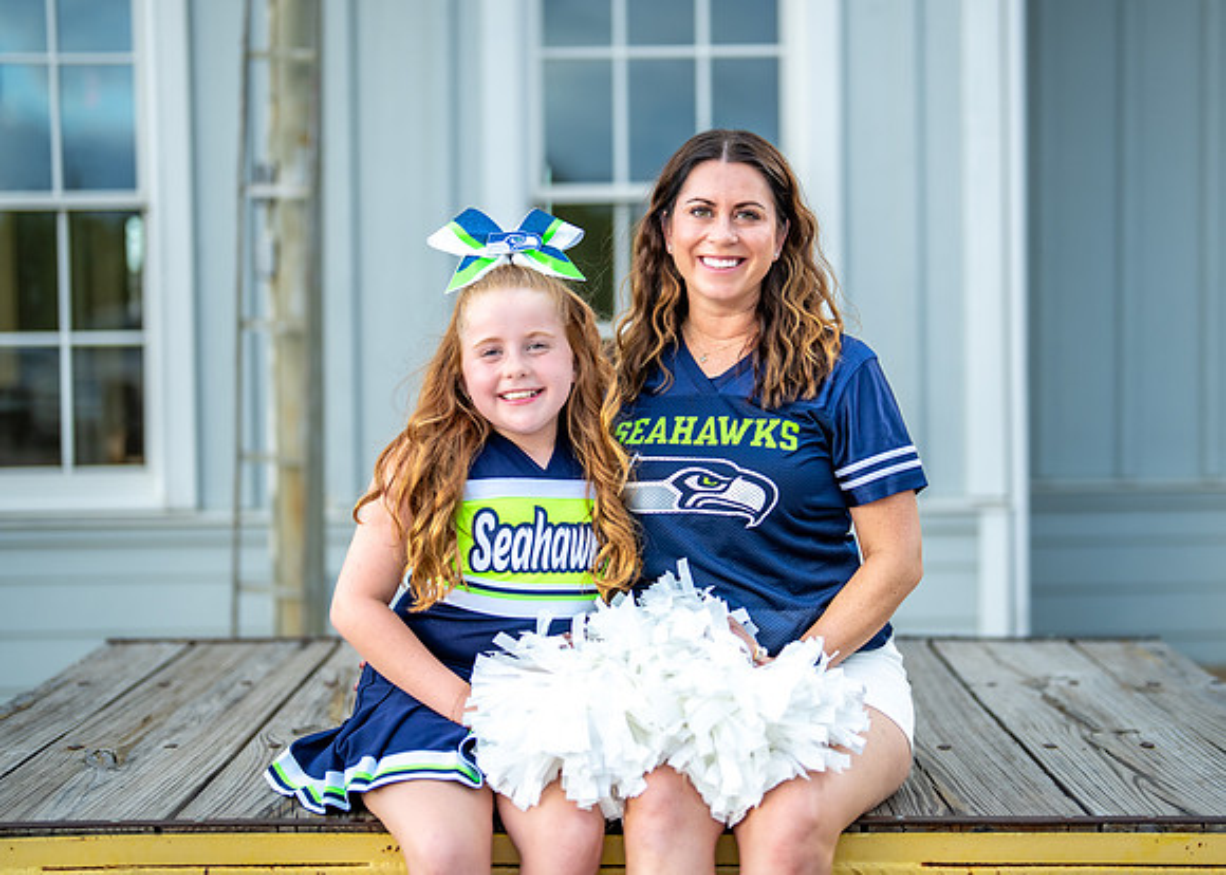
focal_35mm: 58
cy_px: 417
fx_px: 2003
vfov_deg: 24.6
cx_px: 662
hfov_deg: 34.0
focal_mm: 50
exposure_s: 1/800
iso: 200
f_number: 1.2
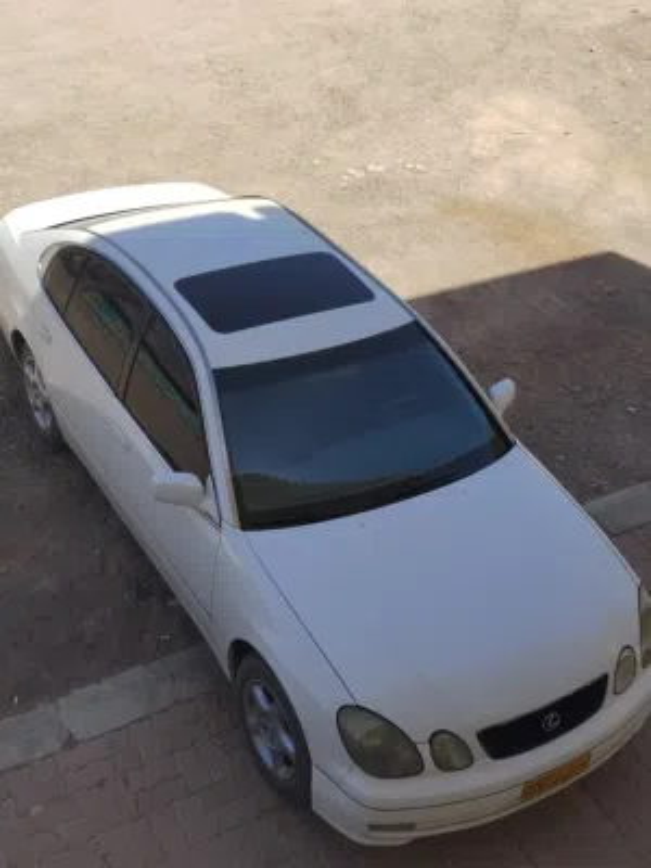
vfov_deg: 42.1
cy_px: 434
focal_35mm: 45
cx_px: 326
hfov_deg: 32.2
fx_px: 1128
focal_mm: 5.52
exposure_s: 1/2000
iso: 247
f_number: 1.9
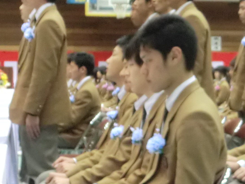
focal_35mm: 121
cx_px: 179
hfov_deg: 16.2
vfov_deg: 12.2
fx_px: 856
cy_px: 49
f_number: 3.4
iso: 800
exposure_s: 1/50
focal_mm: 8.46
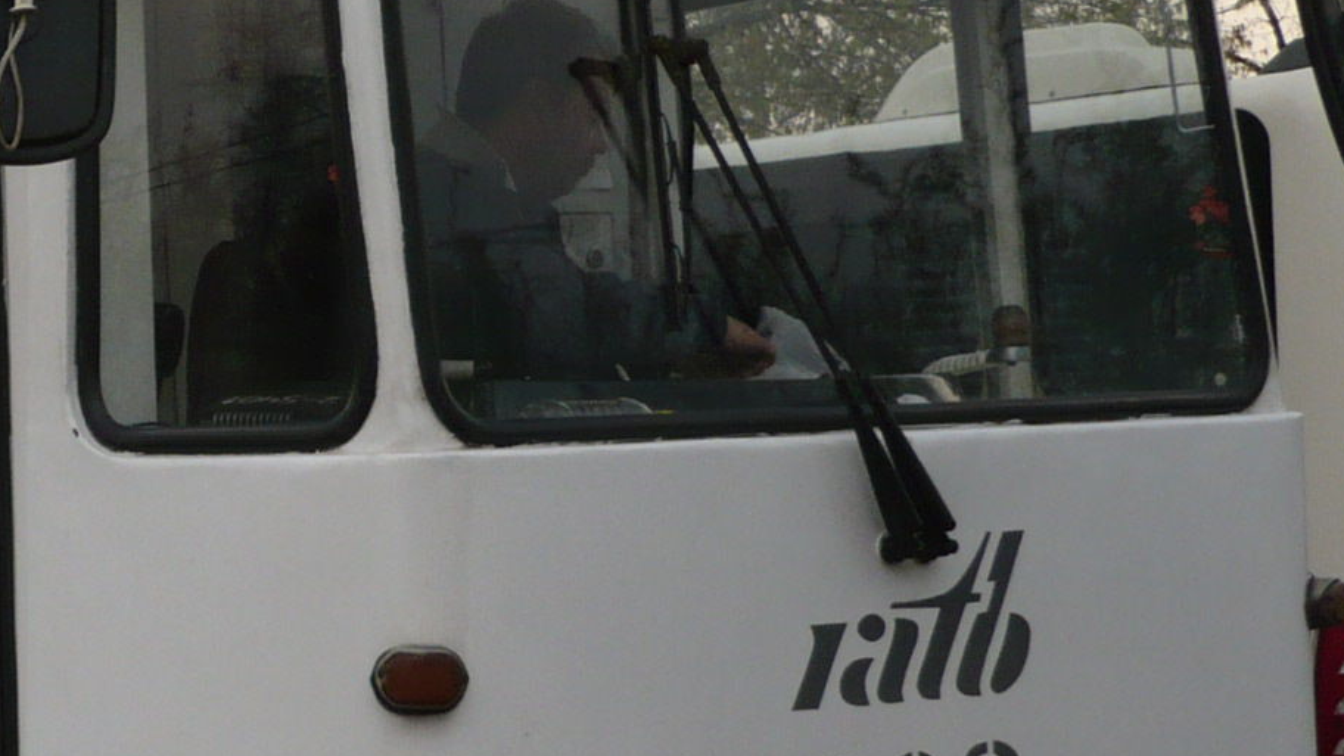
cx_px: -404
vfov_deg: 11.3
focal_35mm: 107
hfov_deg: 18.6
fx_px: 3813
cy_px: 408
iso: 100
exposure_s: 1/250
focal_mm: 5.8
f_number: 2.8
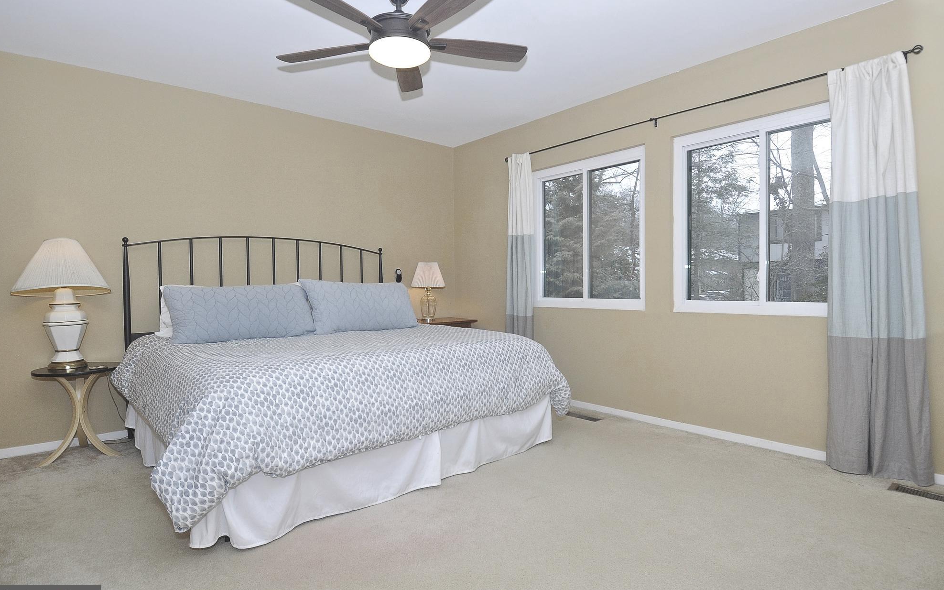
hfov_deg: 88.0
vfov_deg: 62.2
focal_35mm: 19
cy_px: 294
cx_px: 485
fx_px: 489
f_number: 6.3
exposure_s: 1/125
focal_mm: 12
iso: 400
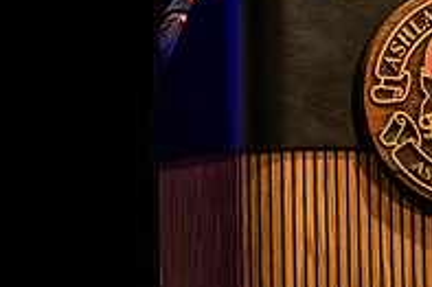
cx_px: 298
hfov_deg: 3.5
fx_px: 7074
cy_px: 8
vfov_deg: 2.3
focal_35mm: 590
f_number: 3.2
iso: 3200
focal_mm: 200
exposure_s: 1/200
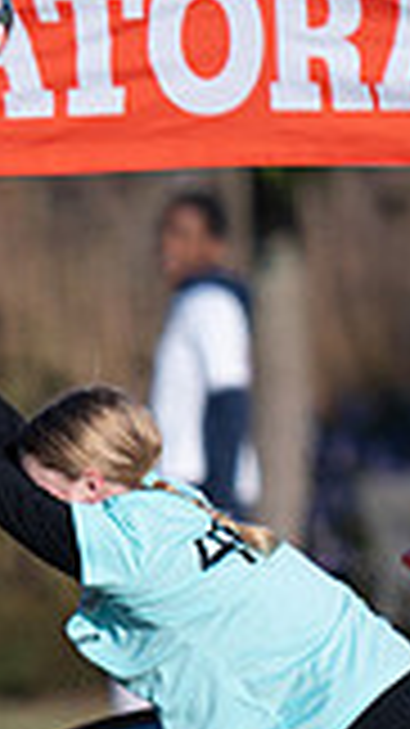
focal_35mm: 2856
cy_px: 896
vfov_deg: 0.8
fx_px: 55256
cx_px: -405
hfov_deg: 0.4
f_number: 6.3
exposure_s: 1/1000
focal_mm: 600
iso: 220
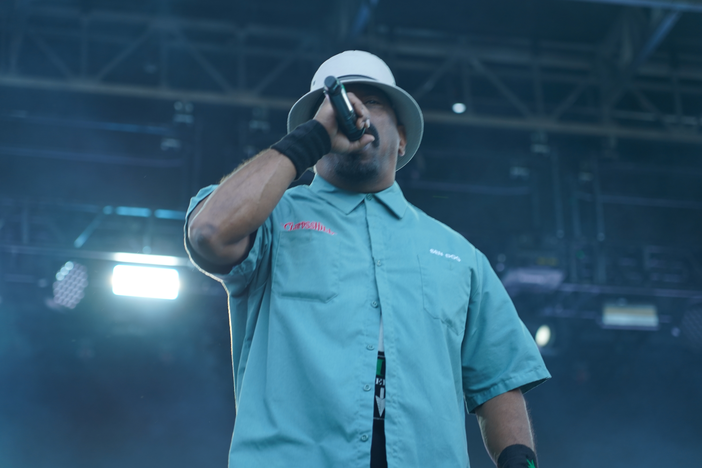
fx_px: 2047
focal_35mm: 105
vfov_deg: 13.0
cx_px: 351
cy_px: 234
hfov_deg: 19.5
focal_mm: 105
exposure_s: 1/125
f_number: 4
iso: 250
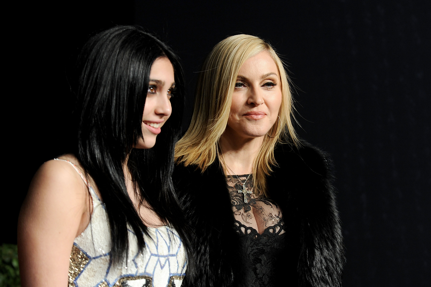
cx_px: 216
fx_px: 1496
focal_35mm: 125
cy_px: 144
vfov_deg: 11.0
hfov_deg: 16.4
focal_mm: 125
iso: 640
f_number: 3.5
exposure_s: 1/250
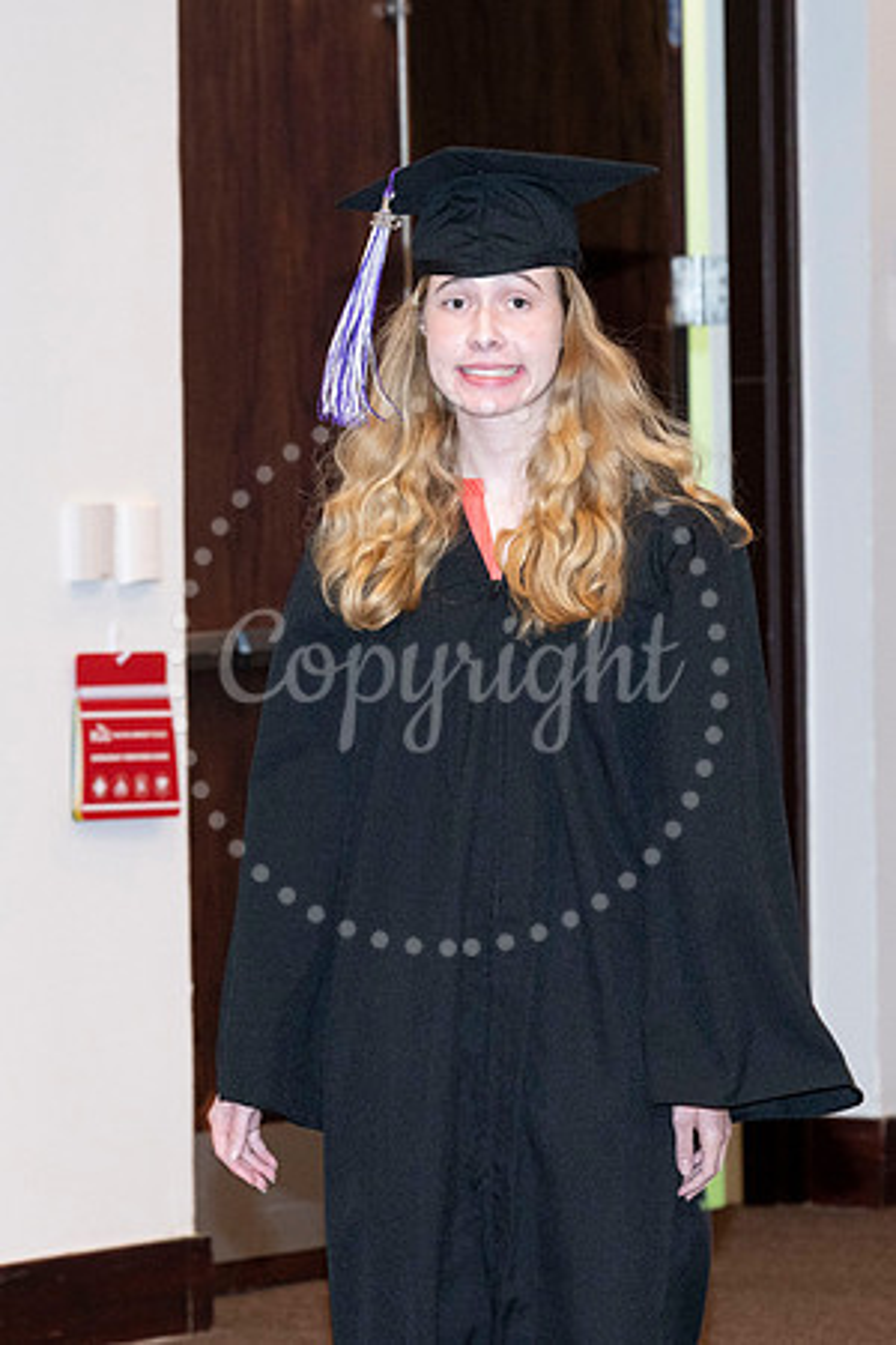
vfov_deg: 9.2
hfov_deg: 6.2
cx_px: 386
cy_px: 768
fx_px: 8319
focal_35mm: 223
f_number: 5.6
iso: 800
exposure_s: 1/80
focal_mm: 120
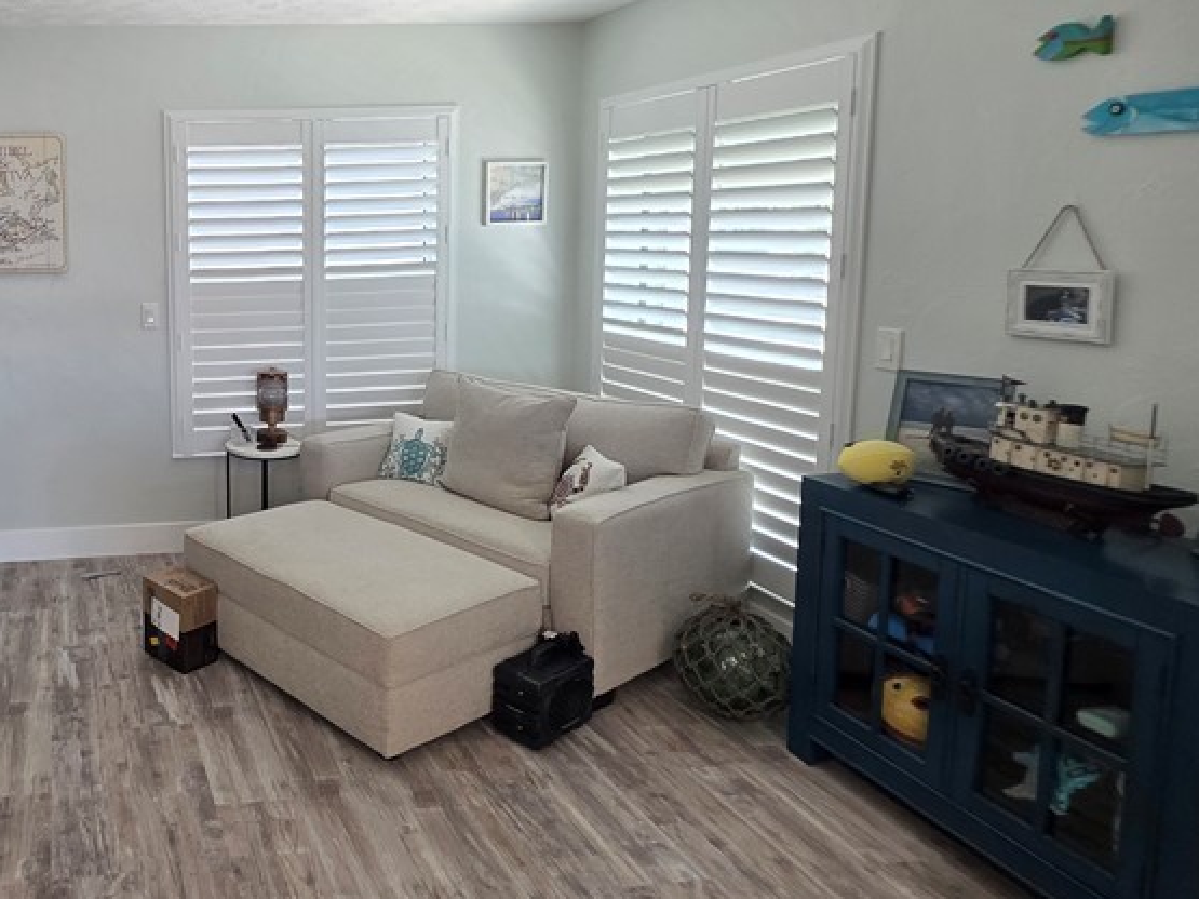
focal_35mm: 24
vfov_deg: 56.1
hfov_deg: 61.3
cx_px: 136
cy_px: 337
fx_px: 831
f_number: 1.9
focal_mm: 2.2
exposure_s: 1/120
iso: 160
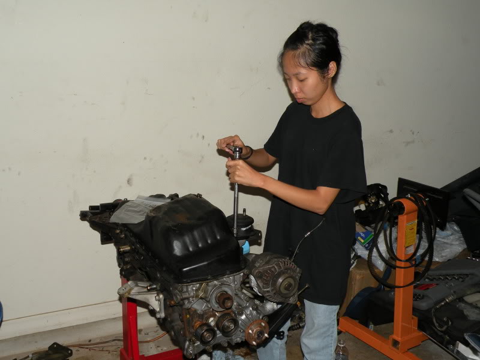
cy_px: 180
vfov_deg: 34.3
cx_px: 240
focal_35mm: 42
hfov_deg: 44.8
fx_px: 582
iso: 64
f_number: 3.2
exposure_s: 1/60
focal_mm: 7.4
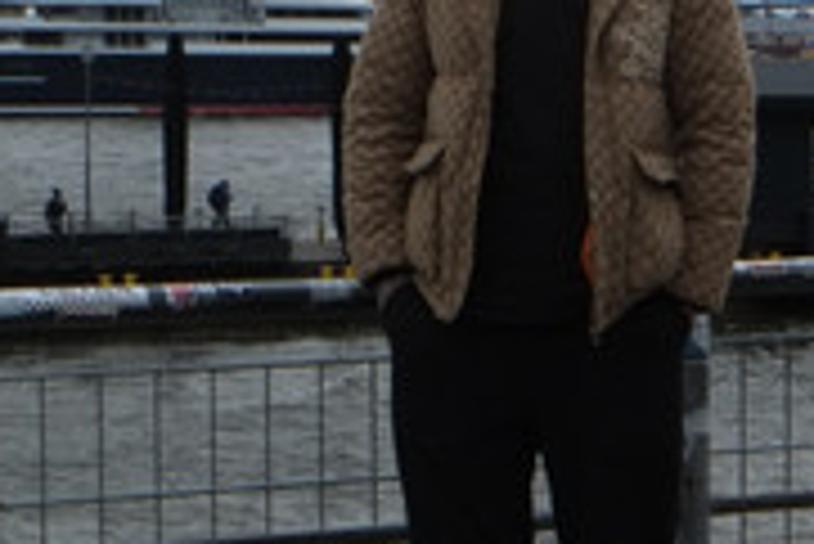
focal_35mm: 149
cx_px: 562
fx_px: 3372
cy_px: 65
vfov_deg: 9.2
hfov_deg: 13.7
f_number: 22
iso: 1600
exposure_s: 1/550
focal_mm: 35.8
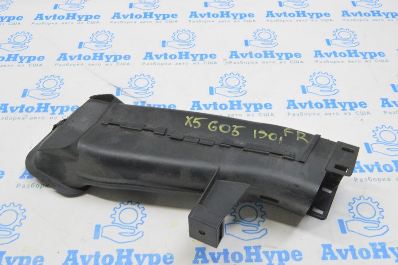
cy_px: 132
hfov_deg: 49.6
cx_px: 199
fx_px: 431
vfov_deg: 34.2
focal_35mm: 39
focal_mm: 26
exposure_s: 1/20
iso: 6400
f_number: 20
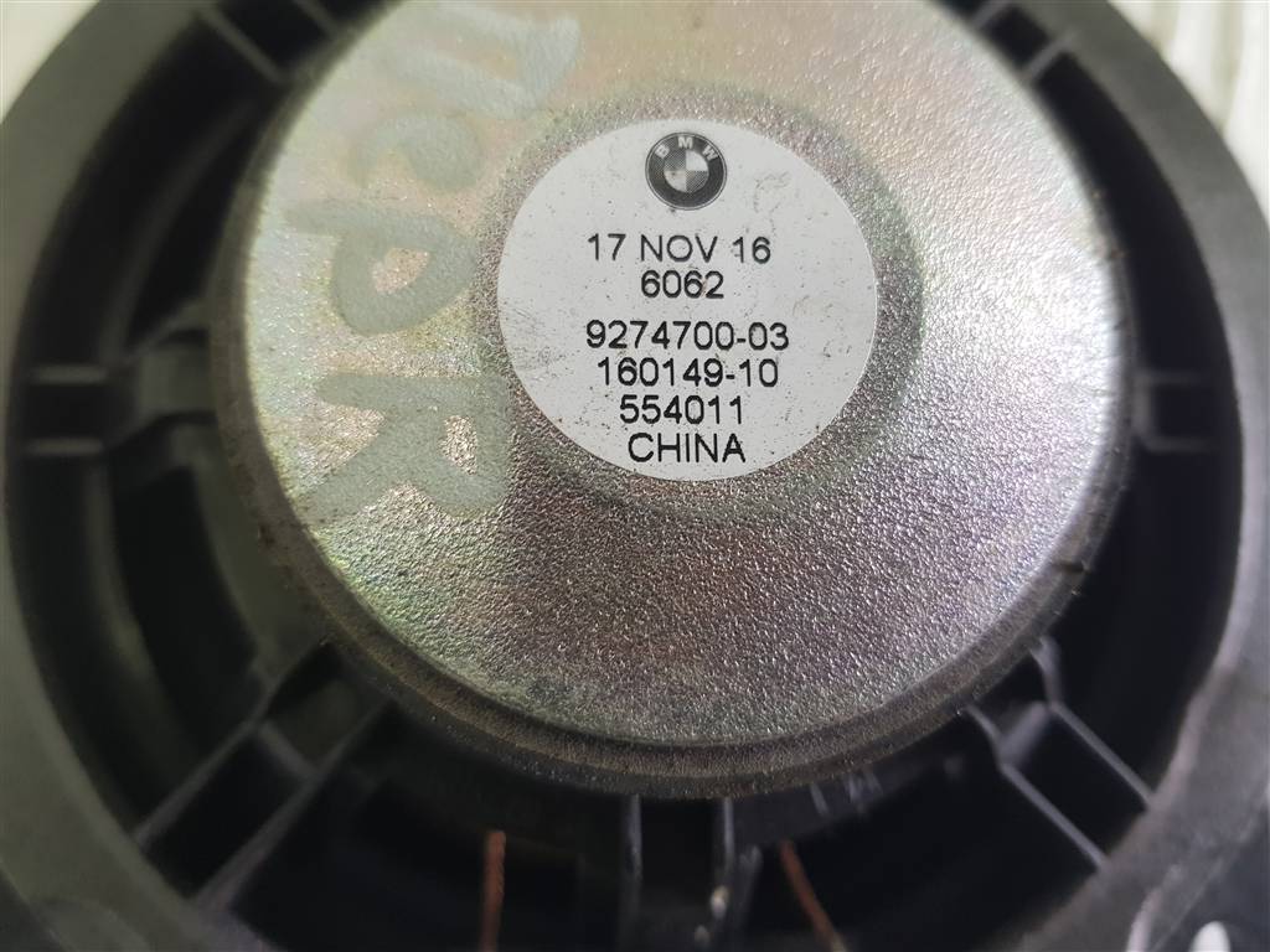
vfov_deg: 53.1
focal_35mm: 26
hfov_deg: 67.3
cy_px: 476
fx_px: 954
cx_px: 635
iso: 80
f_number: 1.7
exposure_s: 1/100
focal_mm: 4.2
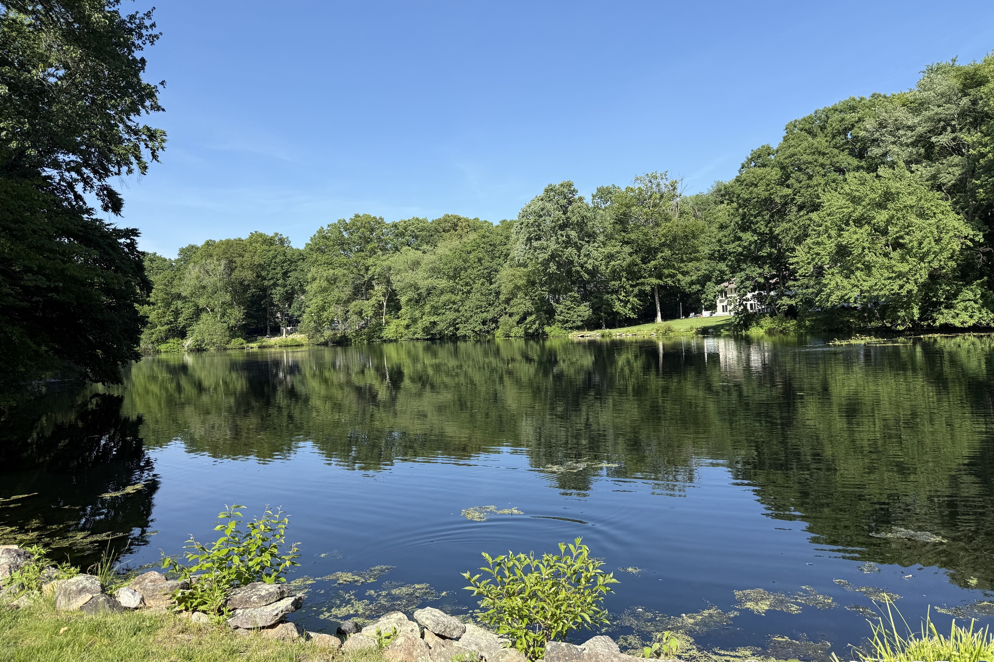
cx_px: 497
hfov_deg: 71.5
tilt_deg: +2.0
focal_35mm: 25
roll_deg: +2.3
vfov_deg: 51.3
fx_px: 690
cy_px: 314
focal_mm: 6.76
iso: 80
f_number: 1.78
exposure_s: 1/2703
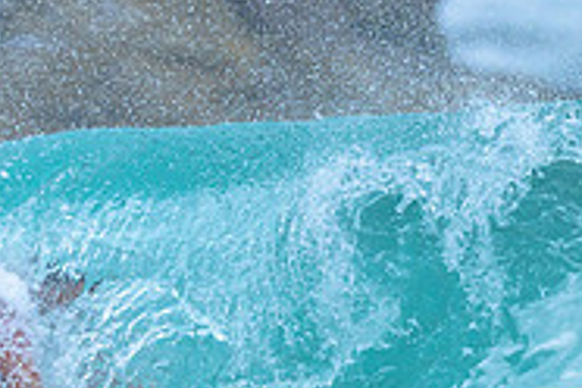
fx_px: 55334
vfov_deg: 0.4
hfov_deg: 0.6
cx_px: 207
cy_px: 579
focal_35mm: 3423
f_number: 6.3
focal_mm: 800
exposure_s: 1/2500
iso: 400
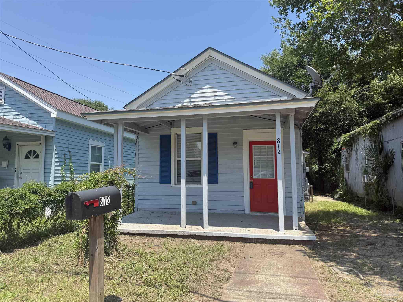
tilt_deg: +4.8
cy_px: 151
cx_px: 202
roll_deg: -0.2
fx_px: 279
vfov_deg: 56.8
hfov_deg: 71.6
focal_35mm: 24
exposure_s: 1/1493
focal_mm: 6.76
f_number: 1.78
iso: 80
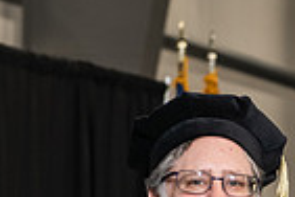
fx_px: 2360
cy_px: 376
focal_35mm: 288
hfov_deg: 7.1
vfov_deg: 4.7
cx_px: 318
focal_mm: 70
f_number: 5
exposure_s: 1/200
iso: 2000
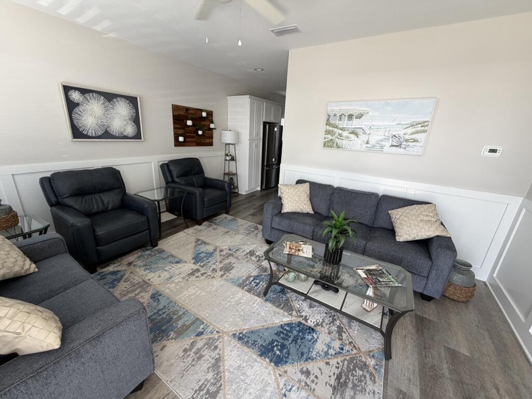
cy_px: 200
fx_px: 215
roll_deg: -2.9
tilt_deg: -18.3
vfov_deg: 85.7
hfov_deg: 102.1
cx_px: 266
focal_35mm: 14
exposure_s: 1/121
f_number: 2.2
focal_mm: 2.22
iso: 100
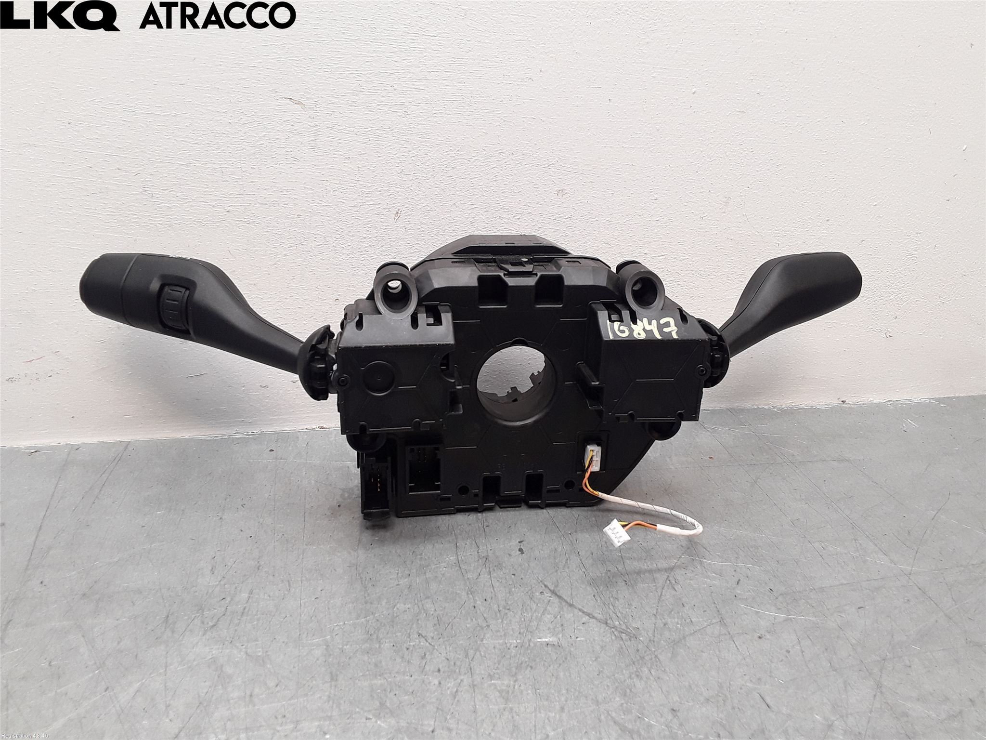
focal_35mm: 28
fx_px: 798
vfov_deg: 49.7
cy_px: 370
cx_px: 493
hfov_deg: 63.4
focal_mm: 2.91
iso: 40
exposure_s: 1/50
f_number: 1.9
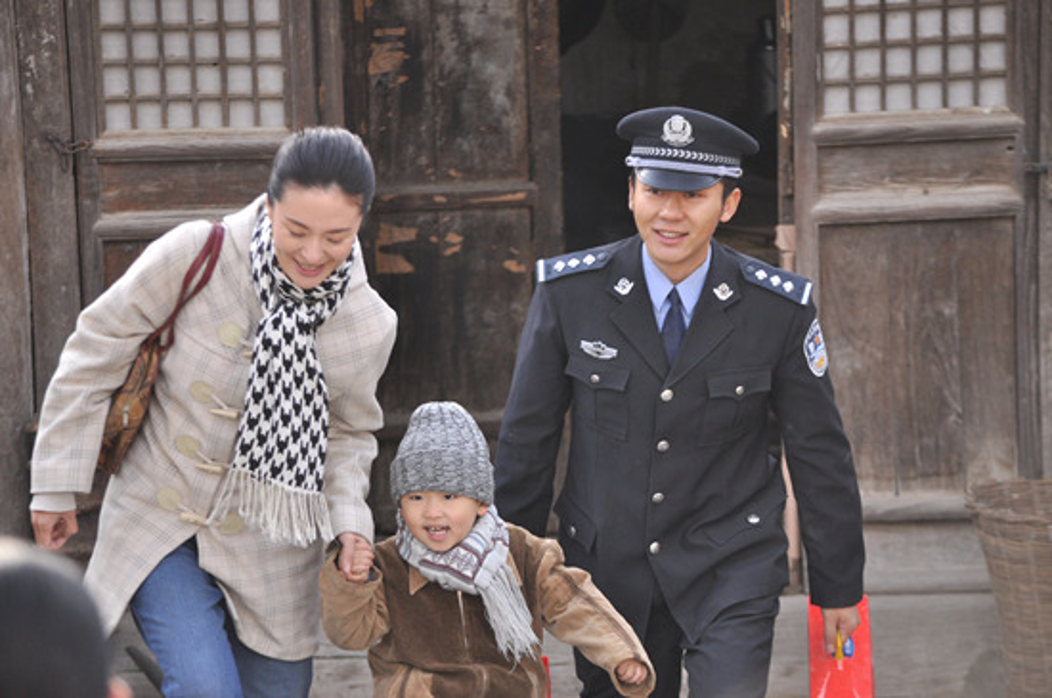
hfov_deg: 11.0
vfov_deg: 7.3
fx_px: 5471
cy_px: 349
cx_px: 526
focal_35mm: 188
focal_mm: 125
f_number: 4.8
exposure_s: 1/320
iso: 400
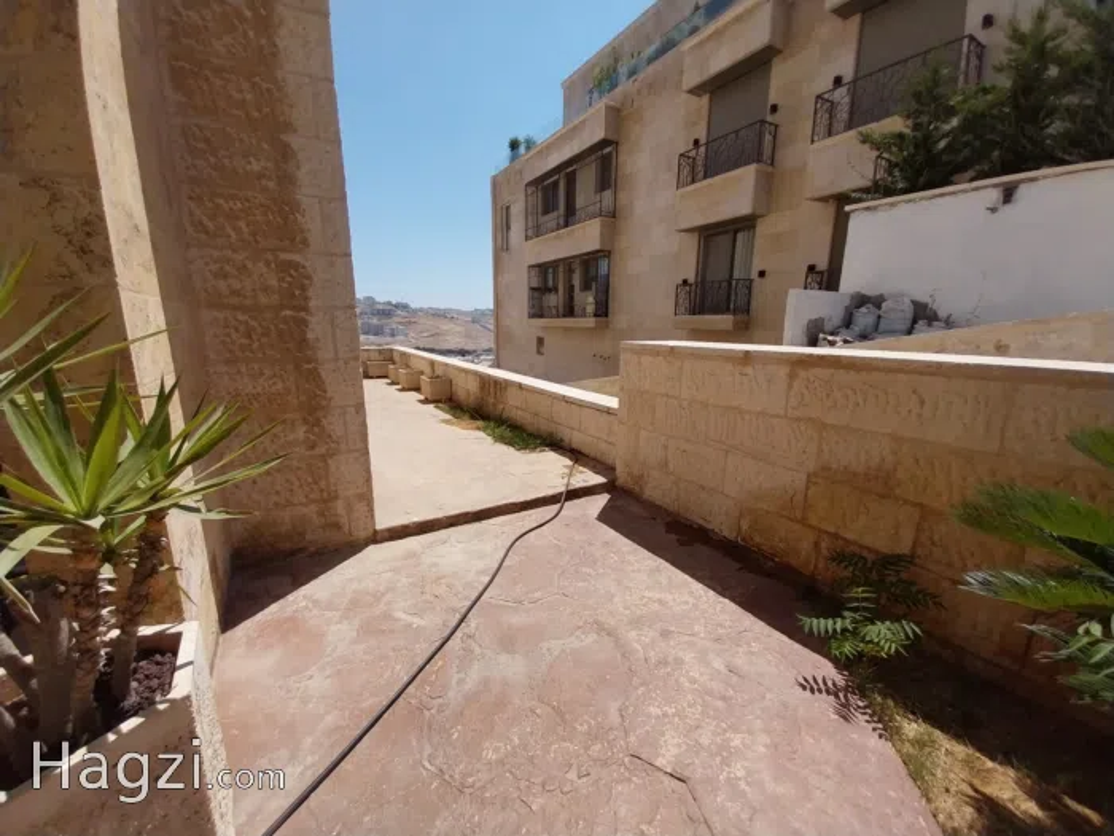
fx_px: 418
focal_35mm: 13
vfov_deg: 89.9
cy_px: 418
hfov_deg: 106.2
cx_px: 557
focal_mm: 1.3
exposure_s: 1/2149
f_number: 2.2
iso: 64
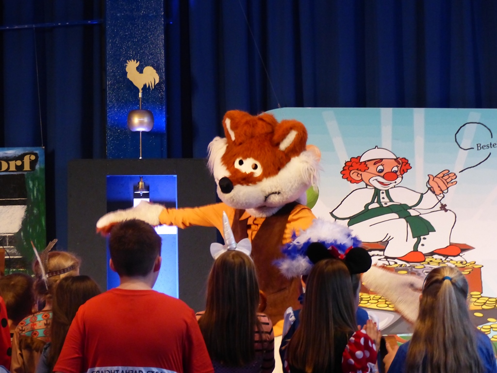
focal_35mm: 145
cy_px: 186
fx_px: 2082
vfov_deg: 10.2
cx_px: 248
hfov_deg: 13.6
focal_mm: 26.1
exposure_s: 1/60
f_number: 2.8
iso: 640
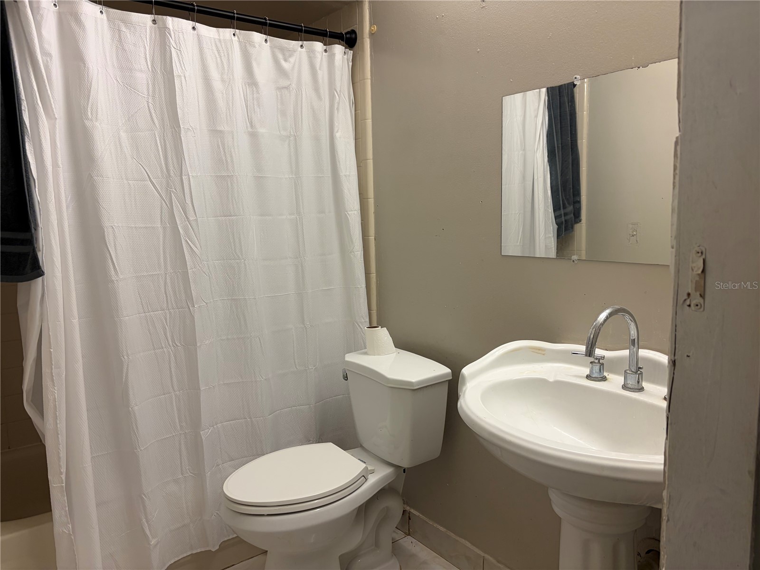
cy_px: 285
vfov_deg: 53.1
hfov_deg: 67.3
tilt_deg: -6.5
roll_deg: +1.5
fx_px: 571
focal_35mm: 26
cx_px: 380
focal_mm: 5.96
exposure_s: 1/120
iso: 125
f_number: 1.6
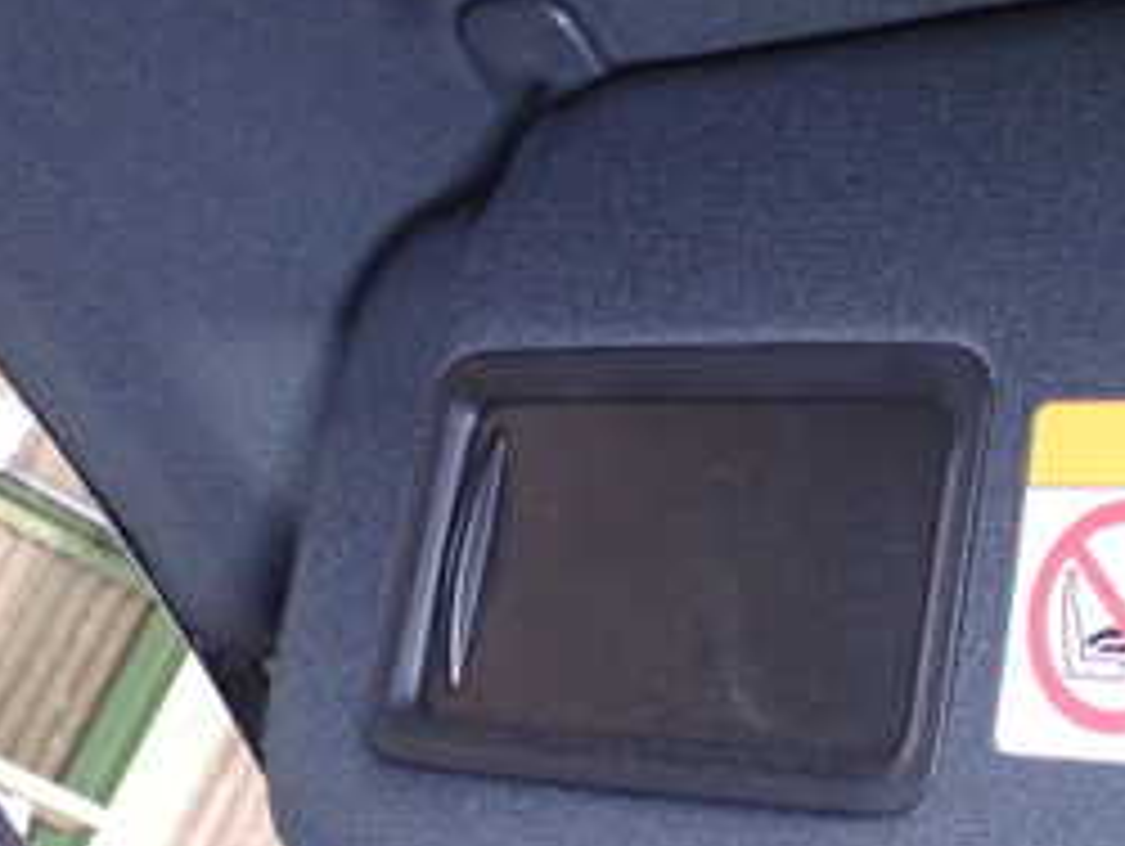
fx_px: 2342
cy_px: 238
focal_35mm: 72
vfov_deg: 20.4
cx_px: 1188
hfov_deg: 25.4
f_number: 2.3
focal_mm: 5.4
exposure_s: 1/25
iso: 640
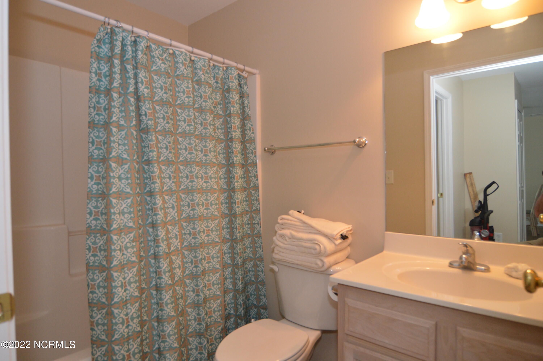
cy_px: 180
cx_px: 272
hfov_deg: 81.3
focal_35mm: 21
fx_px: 316
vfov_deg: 59.4
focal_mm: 14
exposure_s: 1/60
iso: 800
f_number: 4
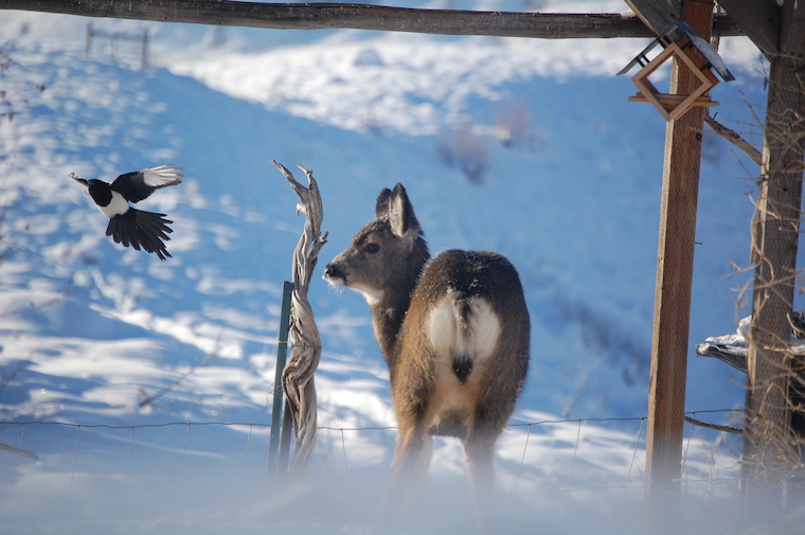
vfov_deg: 4.6
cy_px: 268
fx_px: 6701
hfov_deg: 6.9
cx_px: 402
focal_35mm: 300
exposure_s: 1/1250
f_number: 5.6
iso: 400
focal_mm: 200
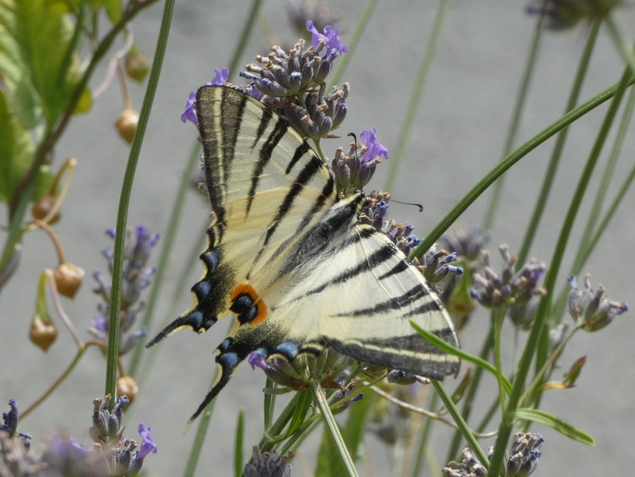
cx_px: 318
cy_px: 238
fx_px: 7045
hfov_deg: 5.2
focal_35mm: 384
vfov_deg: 3.9
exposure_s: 1/125
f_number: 5.6
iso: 80
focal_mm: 68.8
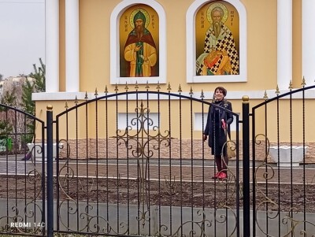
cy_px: 118
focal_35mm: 92
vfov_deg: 16.1
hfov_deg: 21.3
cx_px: 158
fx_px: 838
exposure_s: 1/348
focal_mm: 3.84
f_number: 1.8
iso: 51
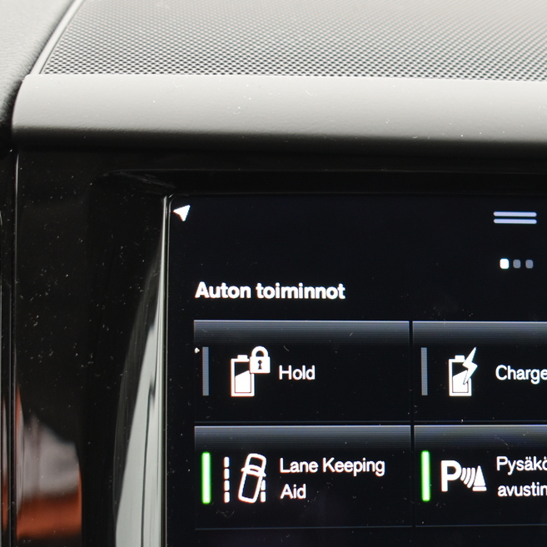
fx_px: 1967
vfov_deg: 15.7
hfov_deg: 15.6
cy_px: 437
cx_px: 505
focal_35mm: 110
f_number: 4.5
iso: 640
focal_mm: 35
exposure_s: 1/60
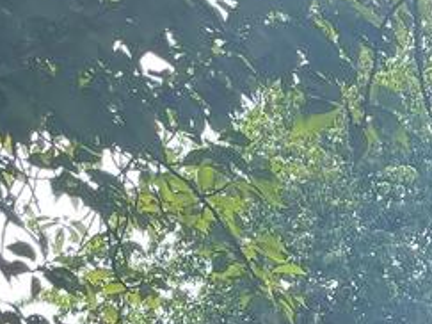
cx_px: 809
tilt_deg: +7.9
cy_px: 876
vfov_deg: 8.5
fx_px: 1921
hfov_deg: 11.7
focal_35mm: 154
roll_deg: +1.0
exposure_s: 1/1335
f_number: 1.6
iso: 32
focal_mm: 4.2
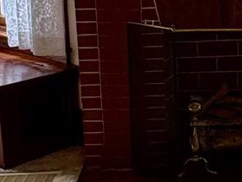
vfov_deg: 14.7
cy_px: 45
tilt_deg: -11.2
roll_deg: +0.6
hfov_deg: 19.0
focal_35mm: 100
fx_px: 699
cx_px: 251
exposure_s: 1/120
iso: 320
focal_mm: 2.22
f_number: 2.2
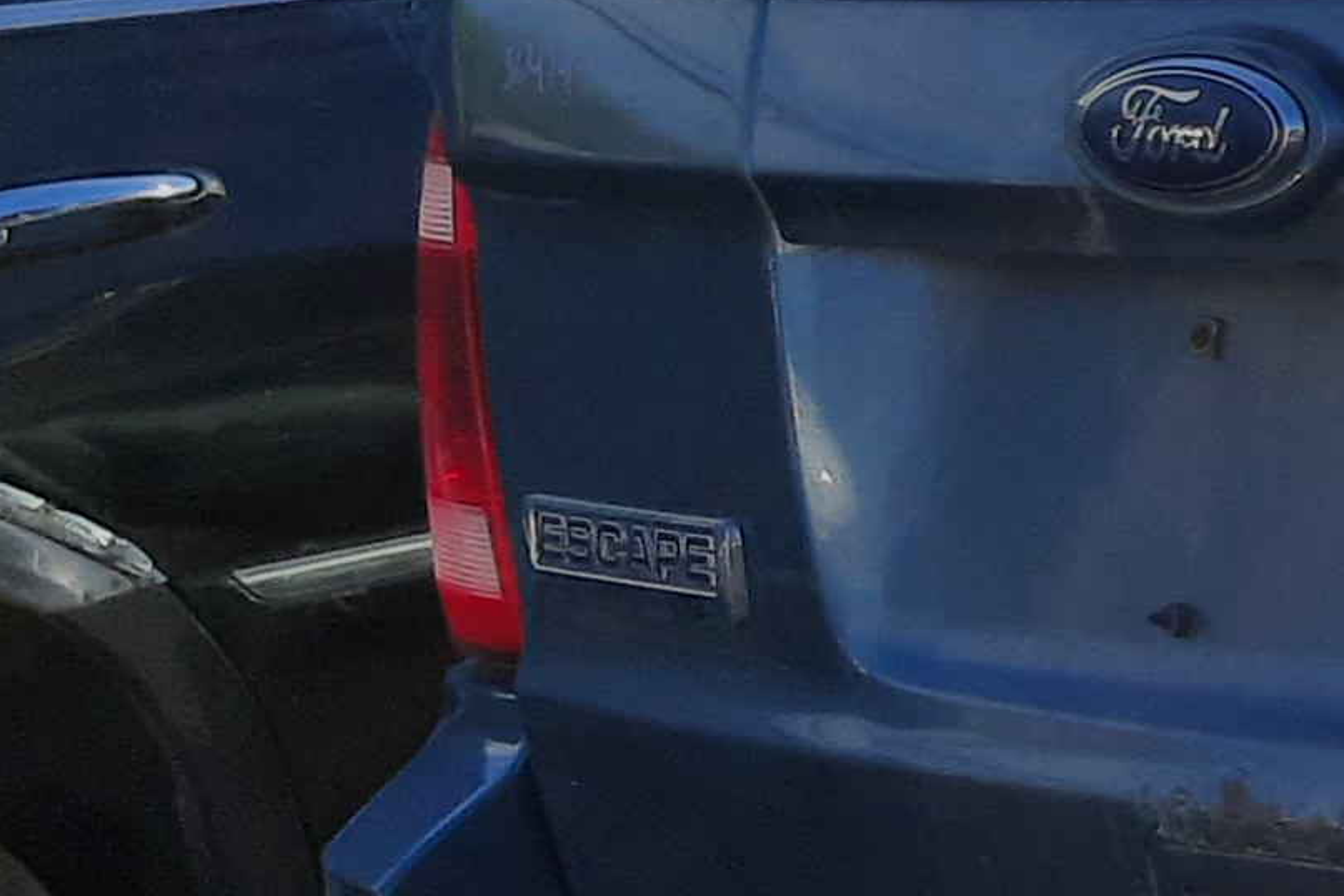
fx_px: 5002
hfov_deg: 12.7
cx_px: 2969
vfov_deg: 10.2
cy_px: 530
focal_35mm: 134
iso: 40
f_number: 1.7
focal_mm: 3.92
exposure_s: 1/1202
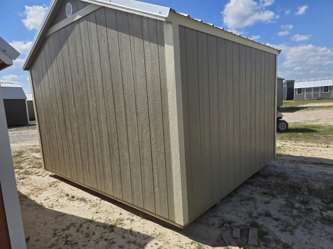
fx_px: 221
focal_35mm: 23
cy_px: 124
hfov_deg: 73.9
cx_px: 166
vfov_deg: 58.9
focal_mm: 6.3
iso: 80
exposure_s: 1/6355
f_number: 1.7
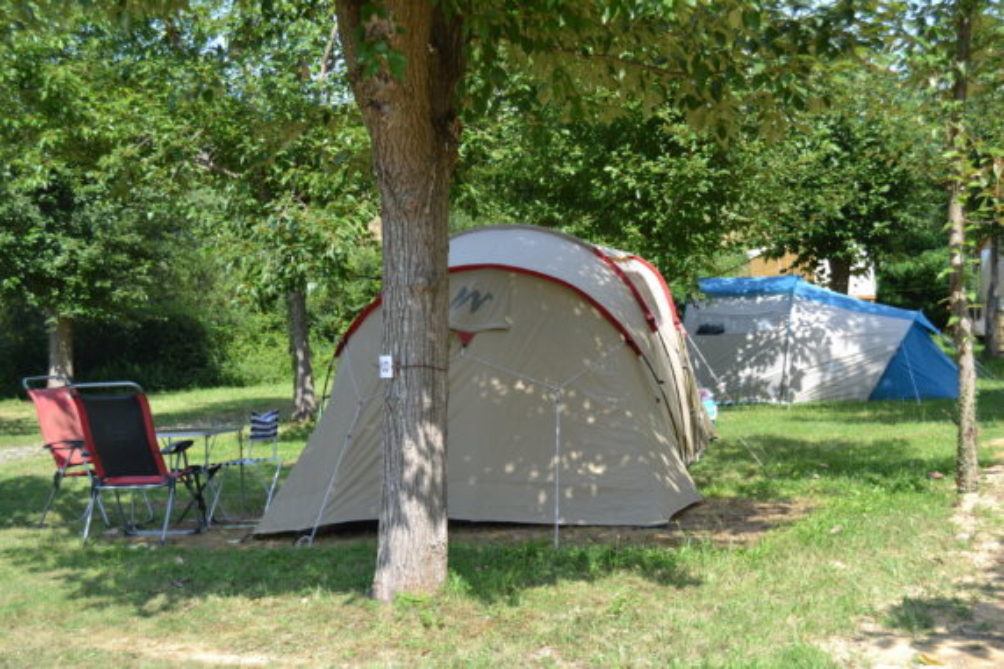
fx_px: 1422
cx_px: 502
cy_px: 334
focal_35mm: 51
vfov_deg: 26.5
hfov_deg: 38.9
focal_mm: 34
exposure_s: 1/160
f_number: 6.3
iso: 100
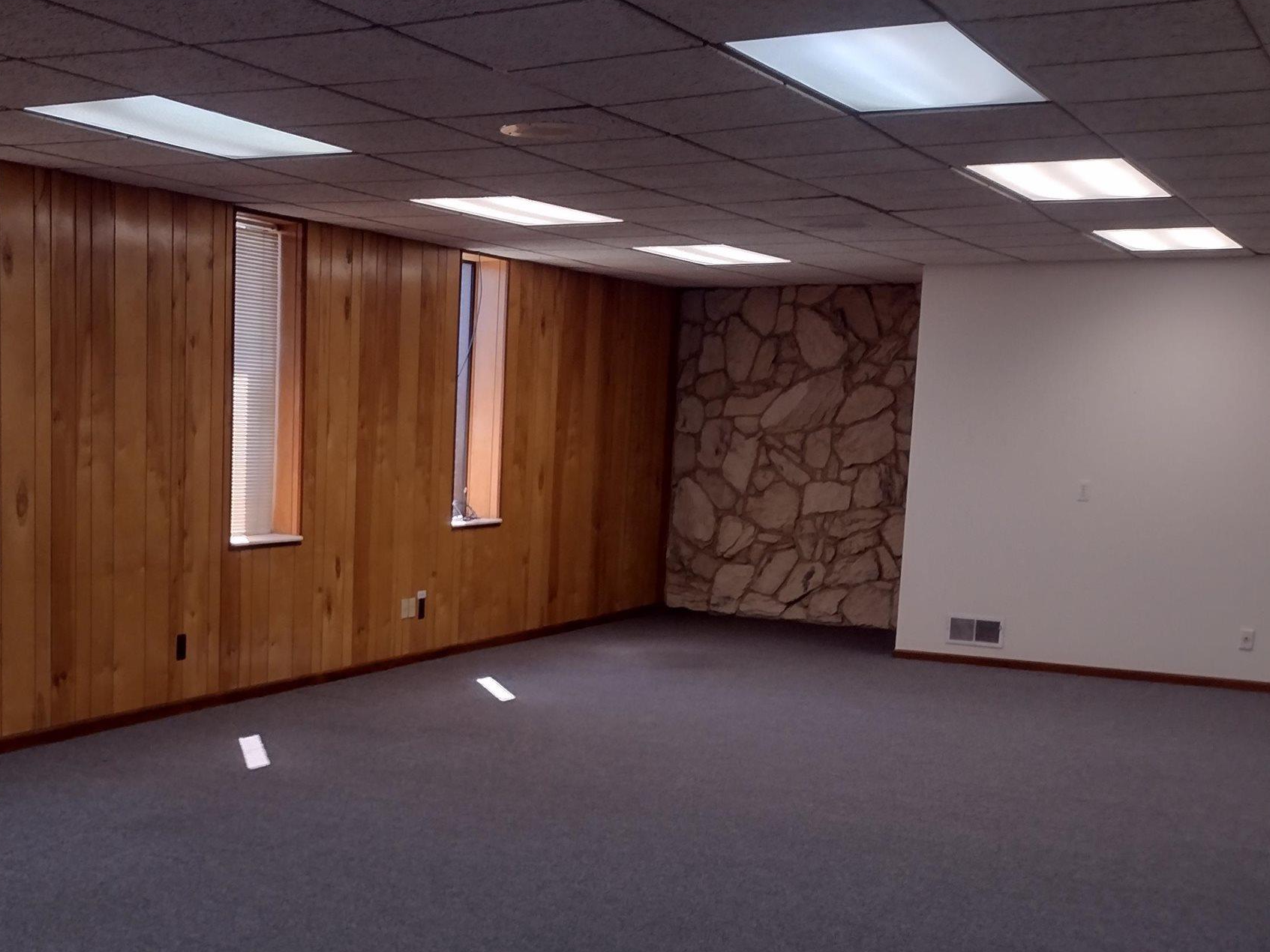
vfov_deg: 29.4
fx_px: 1798
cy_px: 648
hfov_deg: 38.3
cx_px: 376
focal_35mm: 49
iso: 125
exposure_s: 1/120
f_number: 1.7
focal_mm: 4.71
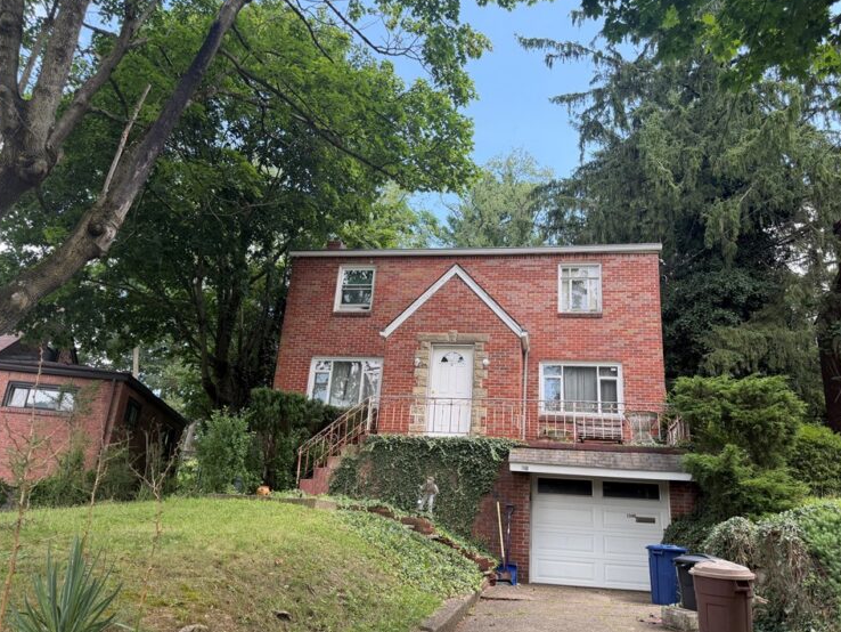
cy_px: 325
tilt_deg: +18.9
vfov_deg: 53.1
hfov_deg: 67.3
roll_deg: -3.5
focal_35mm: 26
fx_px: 632
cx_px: 439
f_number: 1.78
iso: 100
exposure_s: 1/772
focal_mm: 6.76
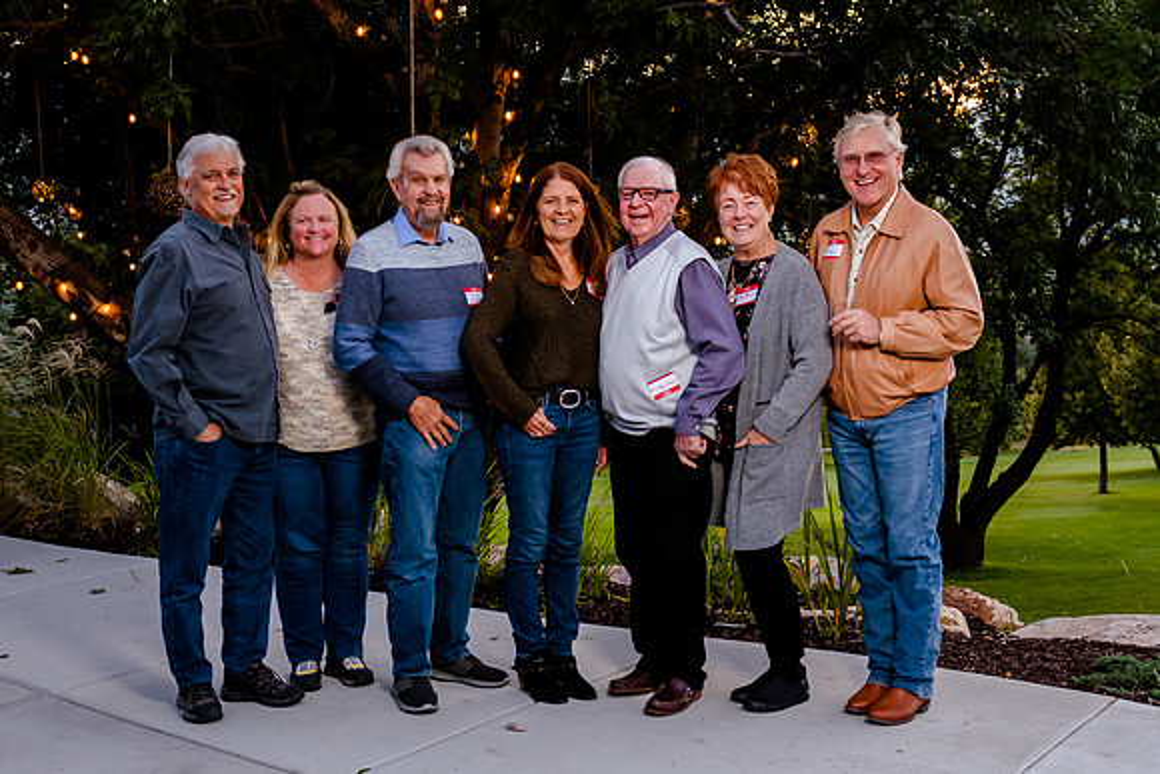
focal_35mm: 46
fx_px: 1477
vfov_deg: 29.4
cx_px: 564
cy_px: 408
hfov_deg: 42.9
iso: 640
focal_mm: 27
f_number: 3.5
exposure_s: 1/125
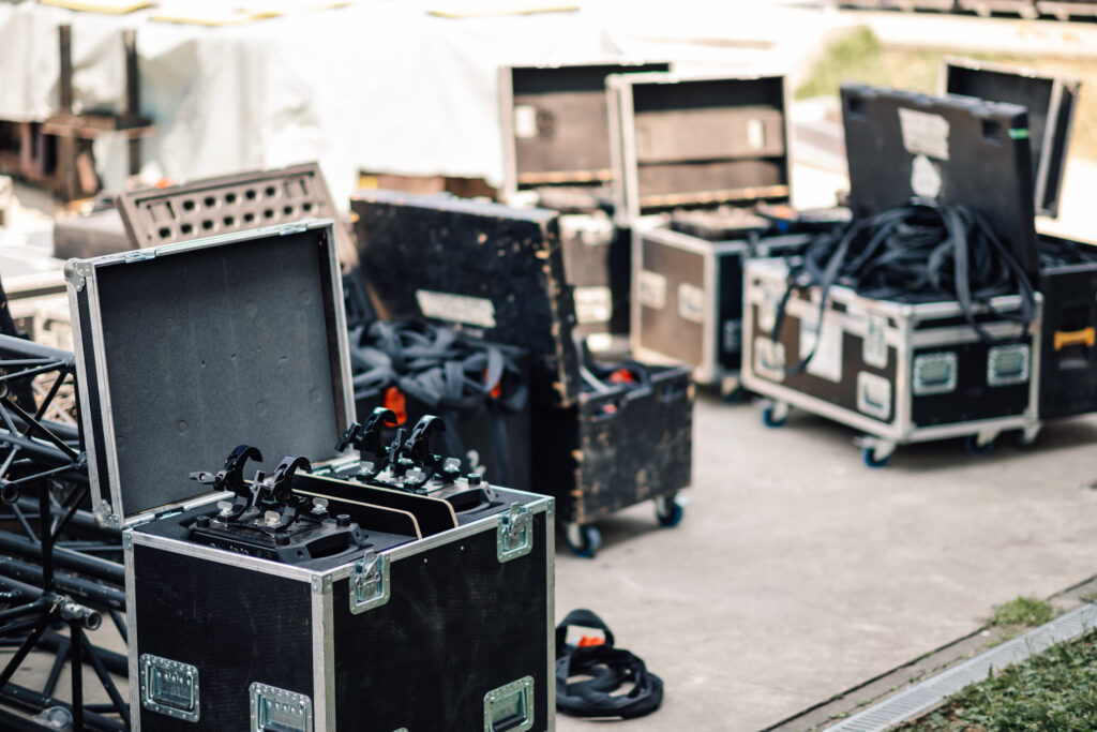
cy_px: 366
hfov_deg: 23.9
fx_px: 2590
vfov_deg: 16.1
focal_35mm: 85
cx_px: 548
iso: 32
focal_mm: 85
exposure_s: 1/400
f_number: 1.4
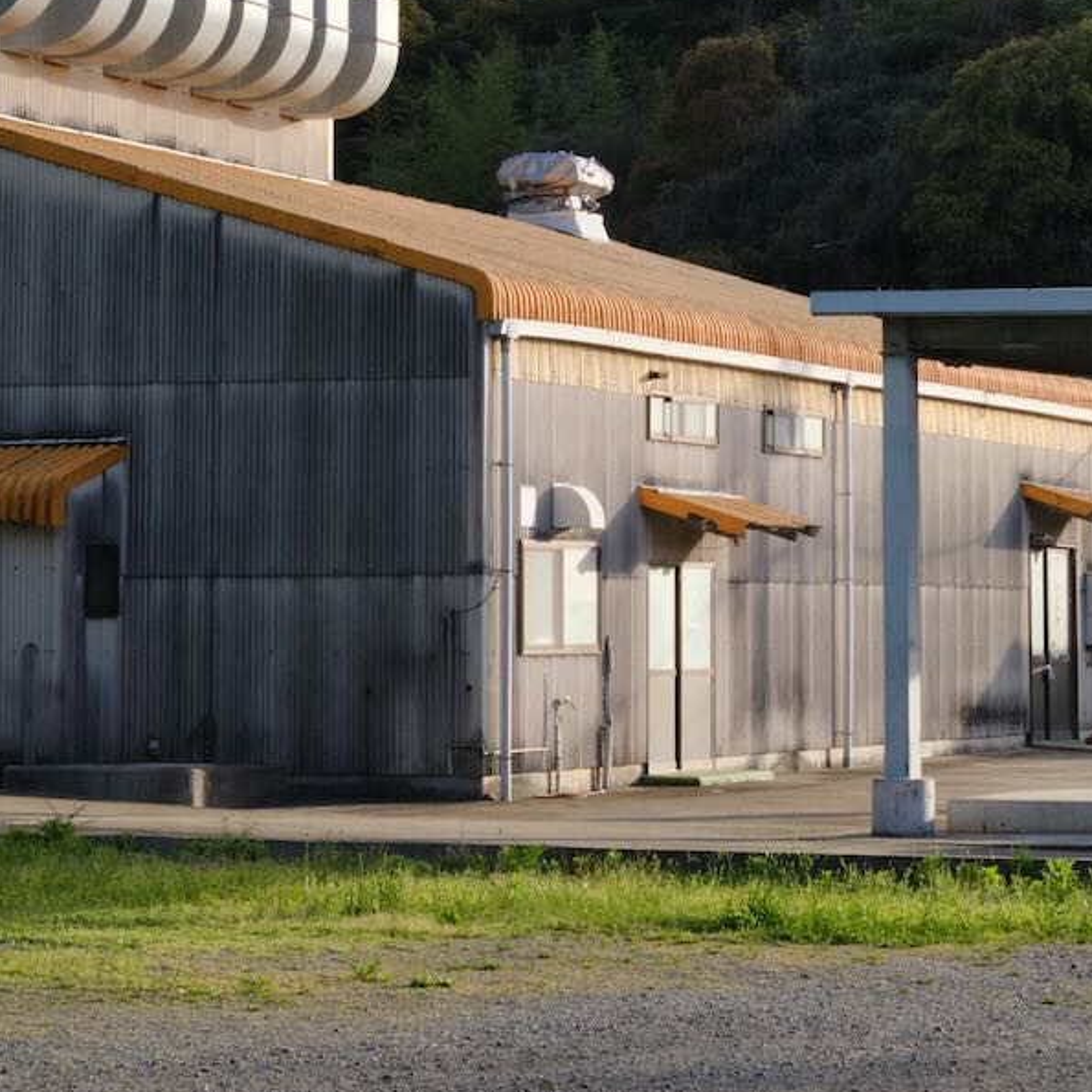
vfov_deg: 14.4
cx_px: 602
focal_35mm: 120
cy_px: 200
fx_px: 4283
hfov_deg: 14.5
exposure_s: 1/250
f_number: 7.1
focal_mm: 27
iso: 250
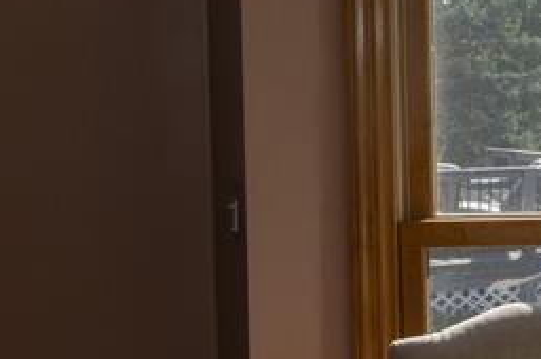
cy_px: 153
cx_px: 1046
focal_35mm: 80
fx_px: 1201
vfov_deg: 17.0
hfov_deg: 18.2
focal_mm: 20
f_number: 18
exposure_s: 1/125
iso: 640
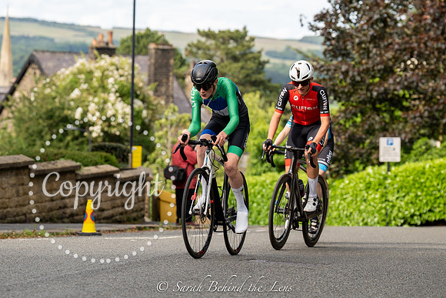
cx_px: 243
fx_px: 1769
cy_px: 136
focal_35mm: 143
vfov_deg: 9.6
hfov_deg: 14.4
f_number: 4.5
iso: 400
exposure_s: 1/640
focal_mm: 131
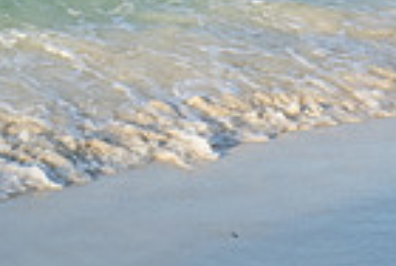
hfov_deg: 14.1
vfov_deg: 10.5
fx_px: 1411
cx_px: -317
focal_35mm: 128
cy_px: -103
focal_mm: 31
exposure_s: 1/250
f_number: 5.6
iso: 100
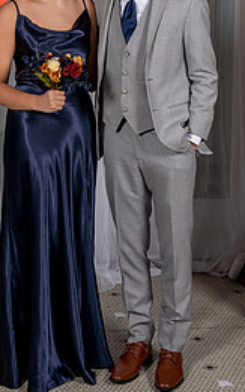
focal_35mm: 79
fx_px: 844
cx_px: 93
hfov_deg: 16.5
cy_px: 108
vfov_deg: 25.9
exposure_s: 1/160
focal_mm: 45
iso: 100
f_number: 5
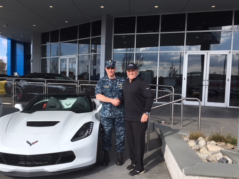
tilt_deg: -1.5
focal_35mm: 34
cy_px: 93
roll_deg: -2.6
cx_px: 106
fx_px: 235
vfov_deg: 41.8
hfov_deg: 53.9
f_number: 2.2
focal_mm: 4.15
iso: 25
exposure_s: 1/1068
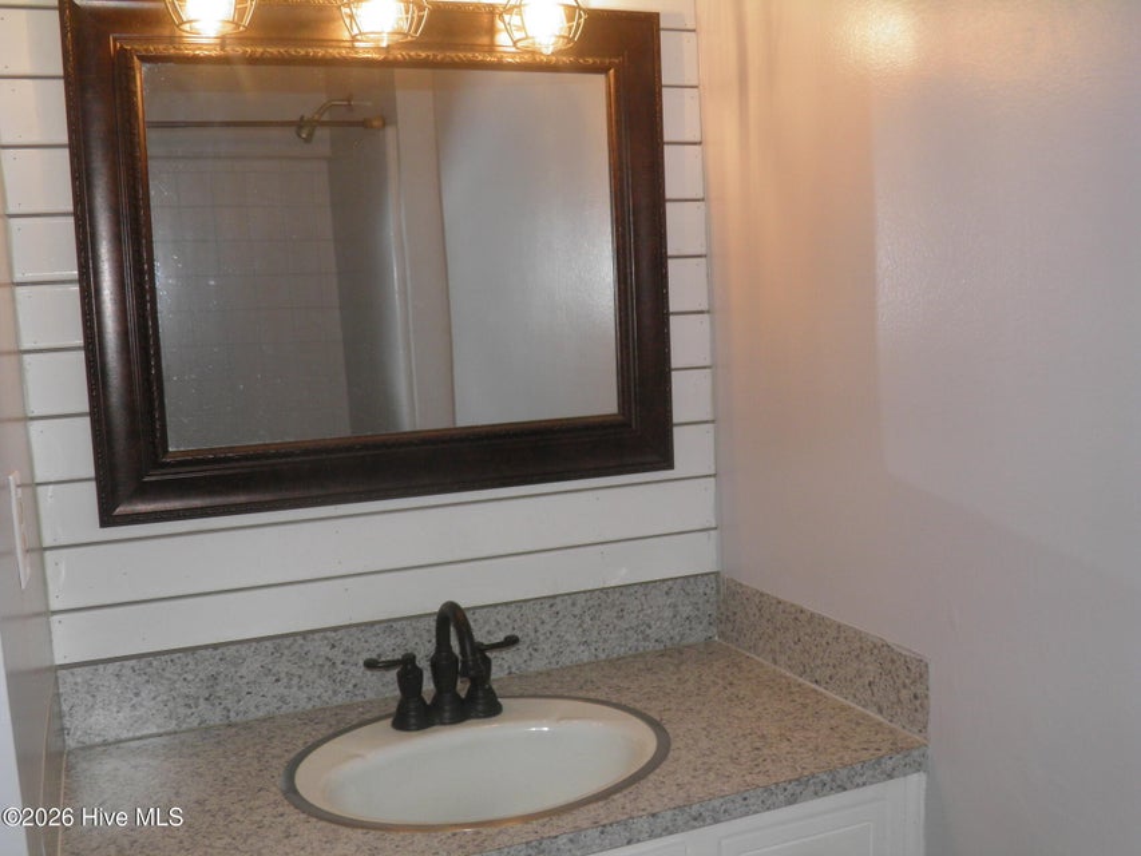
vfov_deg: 40.7
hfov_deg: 52.6
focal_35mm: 35
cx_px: 570
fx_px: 1154
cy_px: 428
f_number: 3.1
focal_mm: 6.3
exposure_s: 1/50
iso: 100
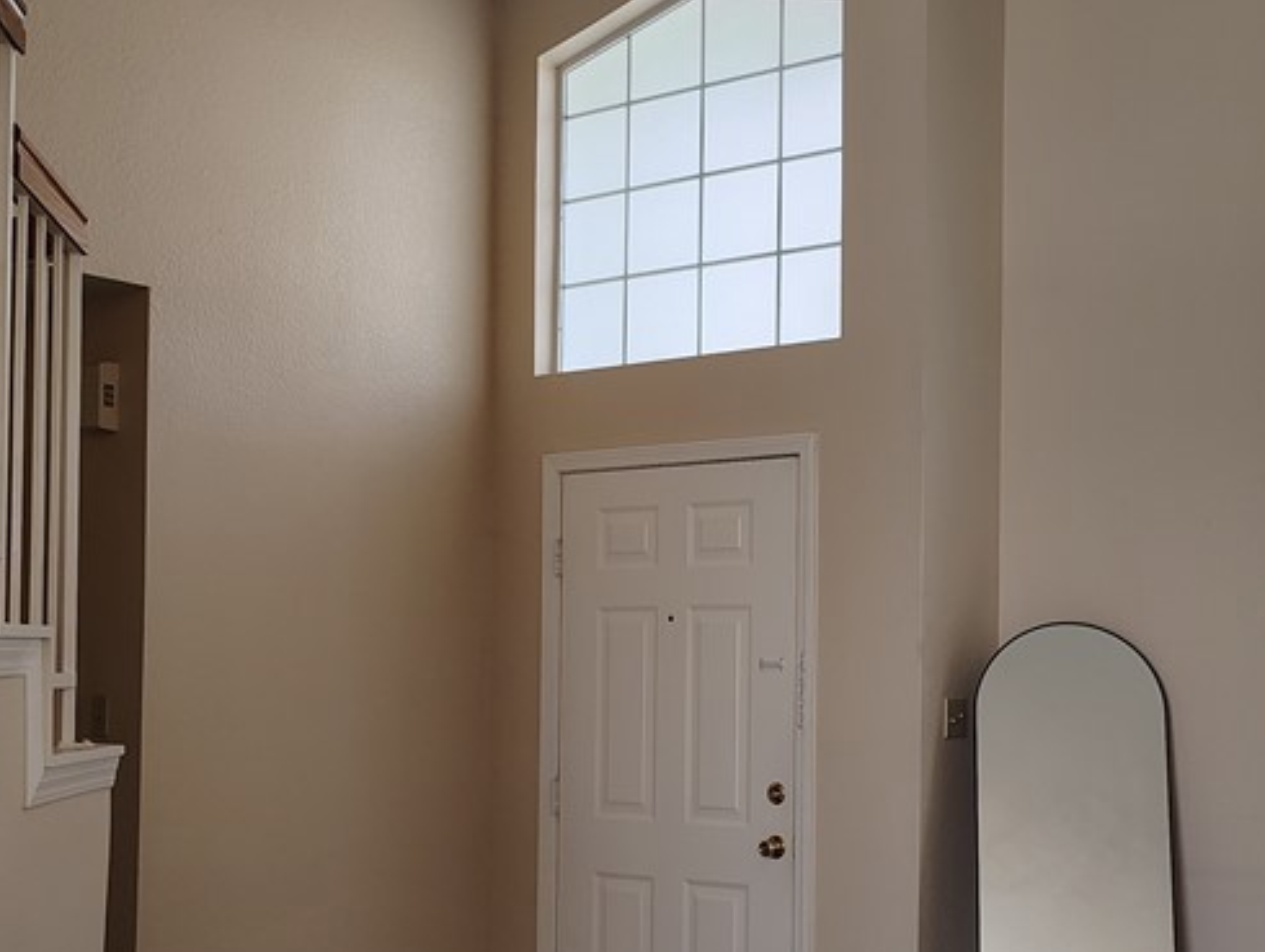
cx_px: 820
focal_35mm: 50
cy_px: 617
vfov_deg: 29.0
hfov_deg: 37.8
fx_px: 1830
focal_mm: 5.56
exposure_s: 1/120
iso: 631
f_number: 1.8
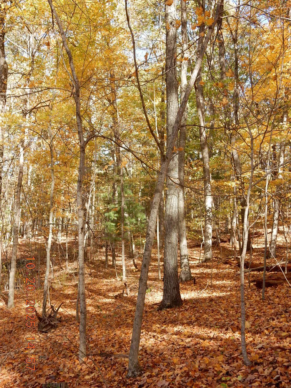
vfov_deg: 51.4
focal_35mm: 36
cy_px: 194
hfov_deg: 39.7
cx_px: 146
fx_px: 404
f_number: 4
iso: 125
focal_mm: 6.4
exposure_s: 1/100
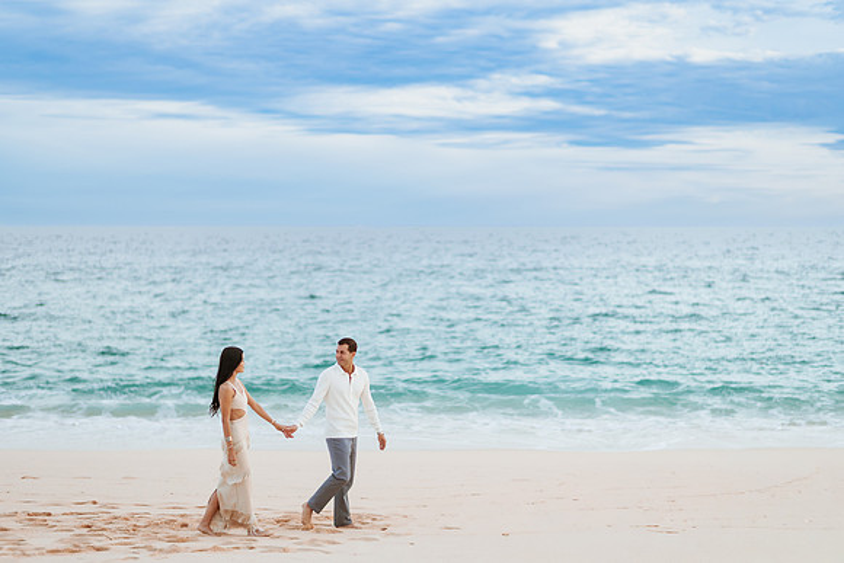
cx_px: 422
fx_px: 1363
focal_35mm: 58
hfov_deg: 34.4
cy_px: 282
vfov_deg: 23.3
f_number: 1.4
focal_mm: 58
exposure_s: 1/6400
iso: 250
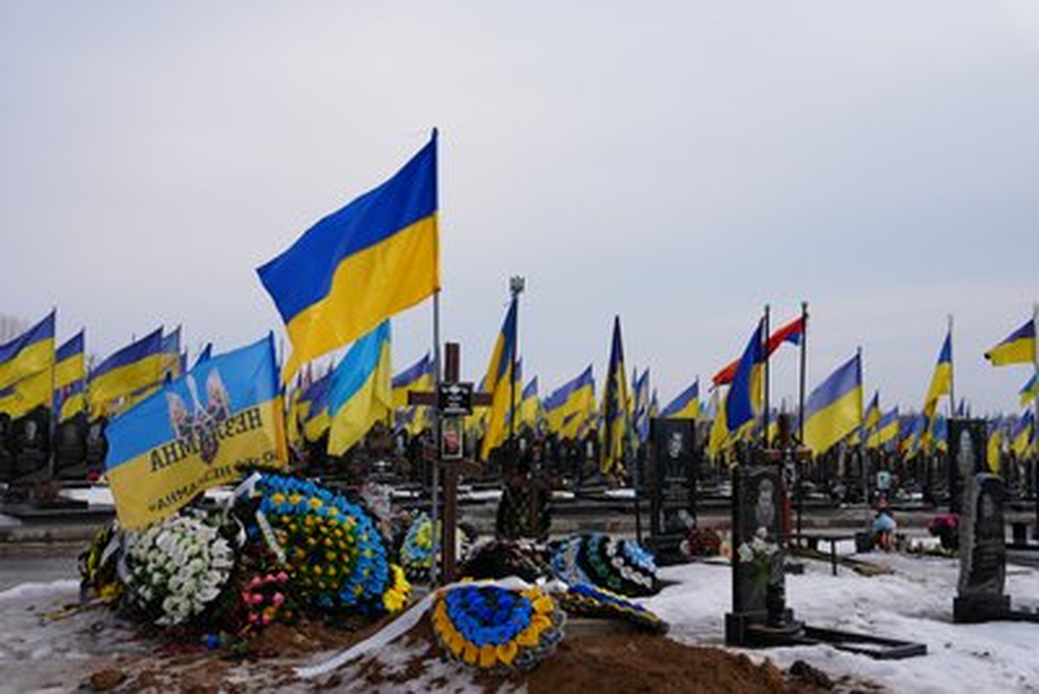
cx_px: 520
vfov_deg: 29.9
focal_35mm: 45
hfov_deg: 43.6
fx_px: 1299
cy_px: 347
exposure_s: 1/500
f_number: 5
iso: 80
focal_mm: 45
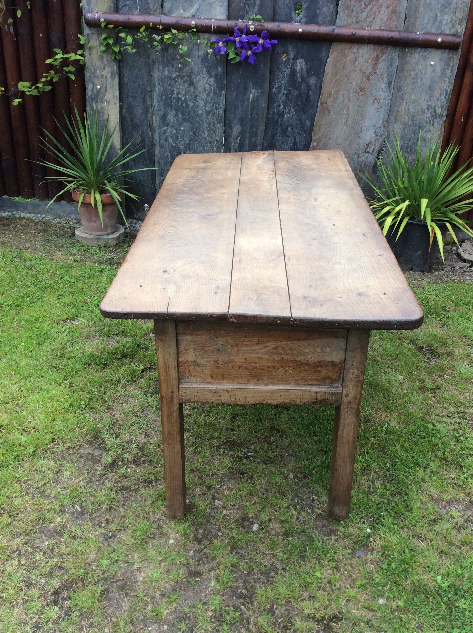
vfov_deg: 56.9
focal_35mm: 32
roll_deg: -3.4
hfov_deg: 44.1
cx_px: 236
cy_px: 316
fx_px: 585
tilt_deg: -29.2
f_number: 2.4
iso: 32
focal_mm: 3.3
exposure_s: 1/158
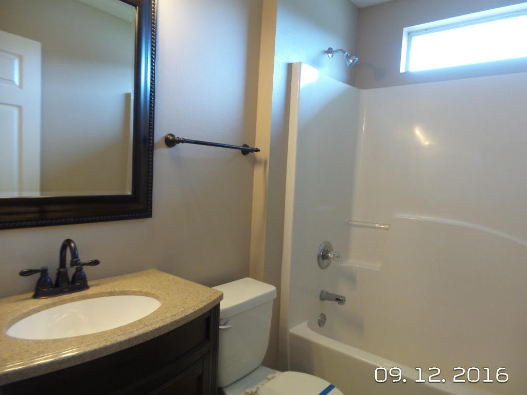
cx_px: 264
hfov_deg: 73.9
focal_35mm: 23
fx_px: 350
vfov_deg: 58.9
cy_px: 198
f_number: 2.8
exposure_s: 1/30
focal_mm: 4.1
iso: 250
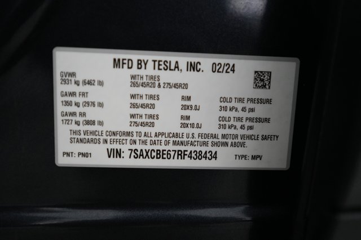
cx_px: 180
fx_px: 281
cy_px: 120
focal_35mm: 28
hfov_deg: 65.5
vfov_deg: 46.4
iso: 4000
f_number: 2.8
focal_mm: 28
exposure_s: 1/160
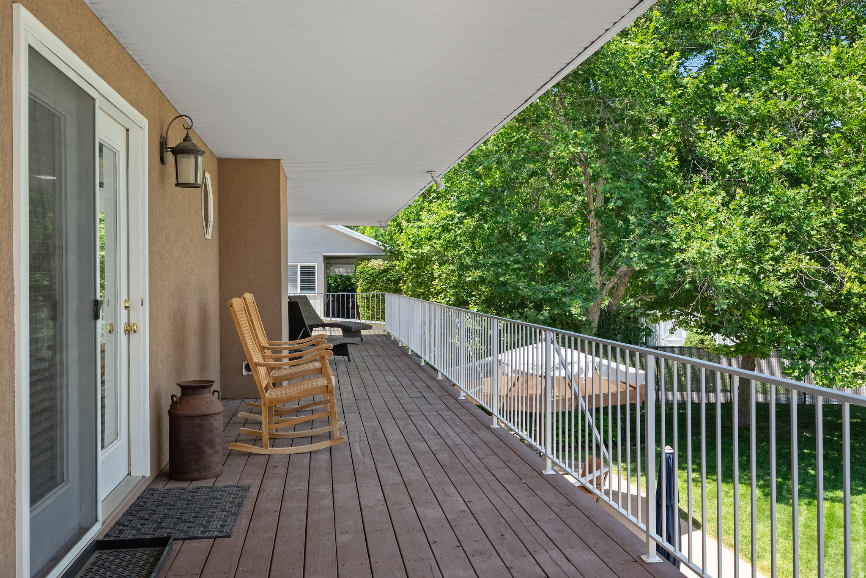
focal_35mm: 30
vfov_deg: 43.6
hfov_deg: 61.9
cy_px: 289
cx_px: 433
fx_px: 722
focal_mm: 30
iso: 800
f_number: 8
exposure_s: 1/80
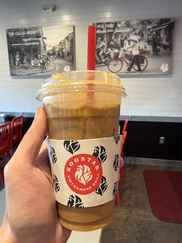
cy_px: 122
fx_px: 168
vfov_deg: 71.6
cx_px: 91
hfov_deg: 56.8
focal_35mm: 24
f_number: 2.2
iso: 320
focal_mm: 2.22
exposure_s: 1/60
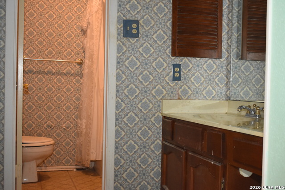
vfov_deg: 29.0
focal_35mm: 46
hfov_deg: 42.3
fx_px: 368
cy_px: 95
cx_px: 142
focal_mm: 31
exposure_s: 1/60
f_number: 4.2
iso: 2800
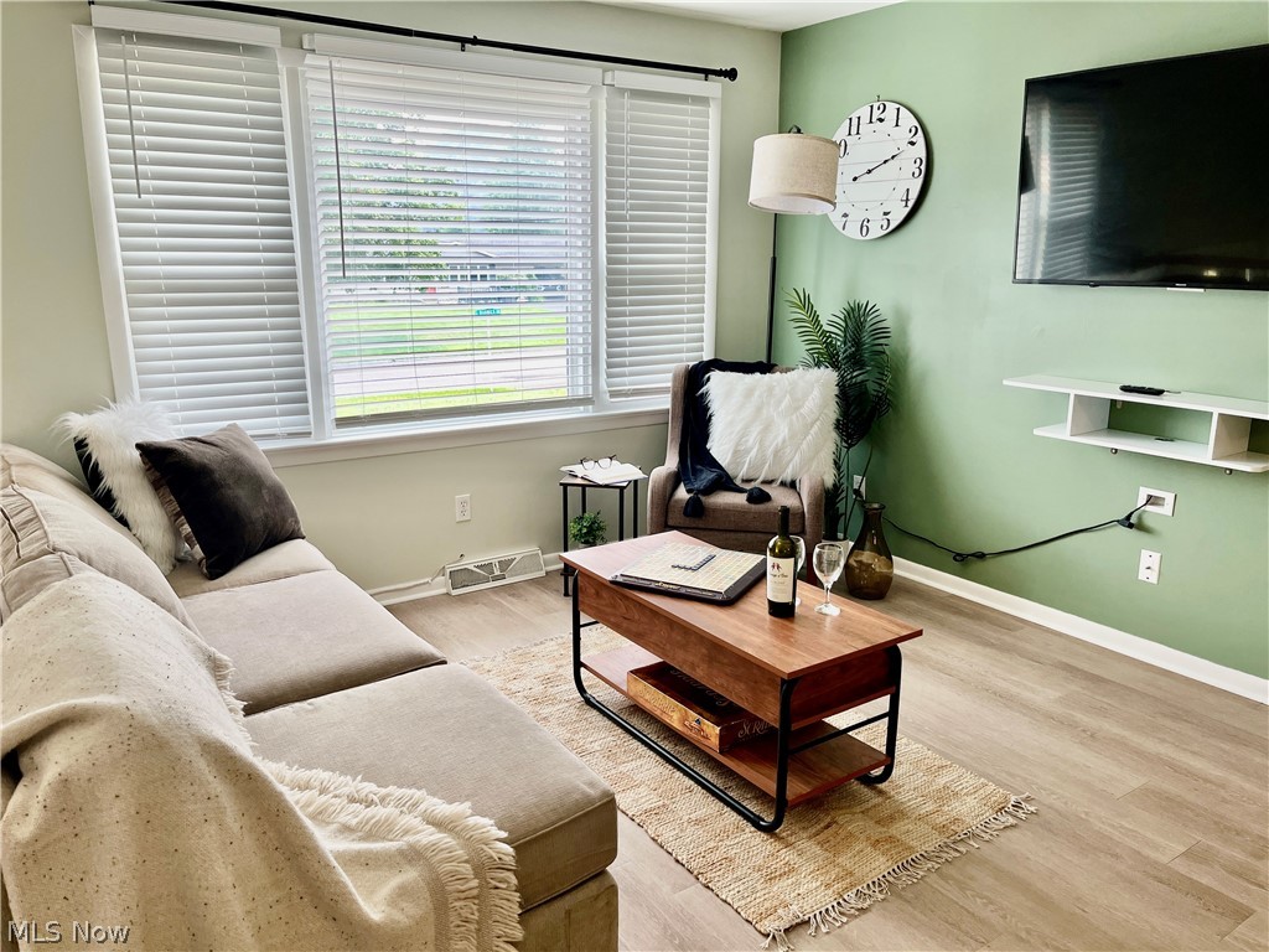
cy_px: 476
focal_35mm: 26
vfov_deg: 53.1
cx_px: 634
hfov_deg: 67.3
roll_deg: -0.4
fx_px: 953
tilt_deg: -13.3
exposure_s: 1/120
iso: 50
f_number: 1.6
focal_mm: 5.1
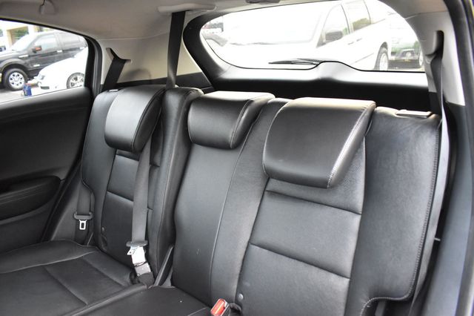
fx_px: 355
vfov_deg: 47.9
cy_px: 158
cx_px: 237
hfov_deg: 67.4
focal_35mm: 27
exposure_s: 1/15
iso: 3200
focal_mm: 18
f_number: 3.5
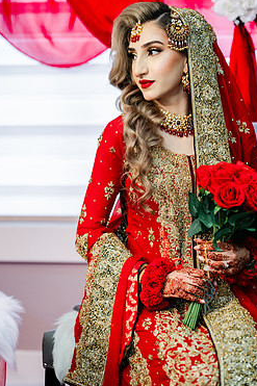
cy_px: 205
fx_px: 975
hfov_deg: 15.0
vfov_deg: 22.4
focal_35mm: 91
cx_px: 134
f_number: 2
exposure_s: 1/200
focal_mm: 75
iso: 1000
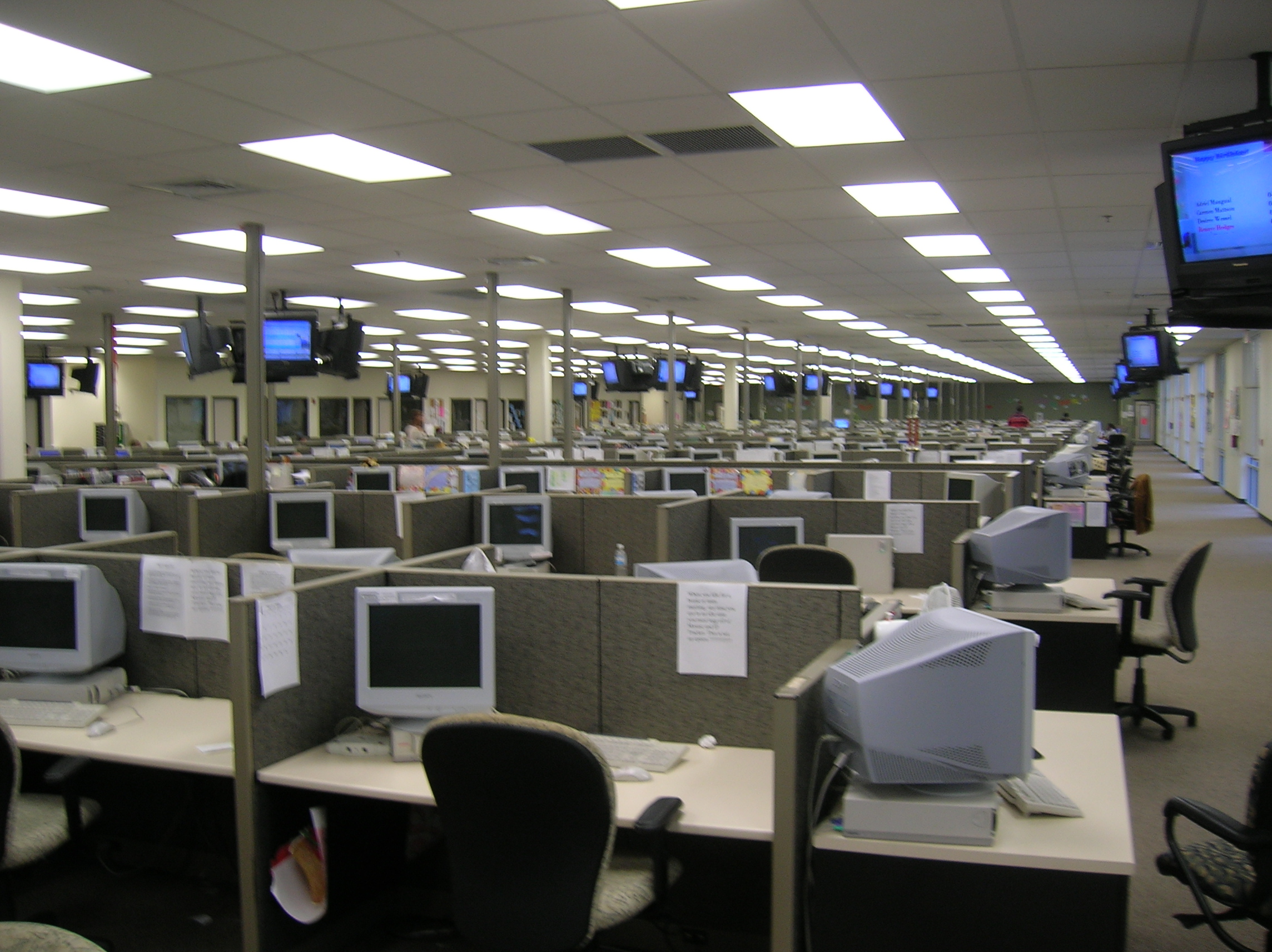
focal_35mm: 34
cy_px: 476
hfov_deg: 54.0
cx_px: 636
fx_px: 1248
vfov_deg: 41.7
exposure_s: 1/16.1
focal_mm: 5.7
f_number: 2.9
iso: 50
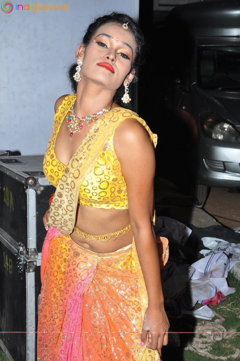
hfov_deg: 18.1
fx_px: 752
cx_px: 120
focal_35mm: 75
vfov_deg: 27.0
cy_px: 180
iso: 400
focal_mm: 50
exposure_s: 1/125
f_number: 10
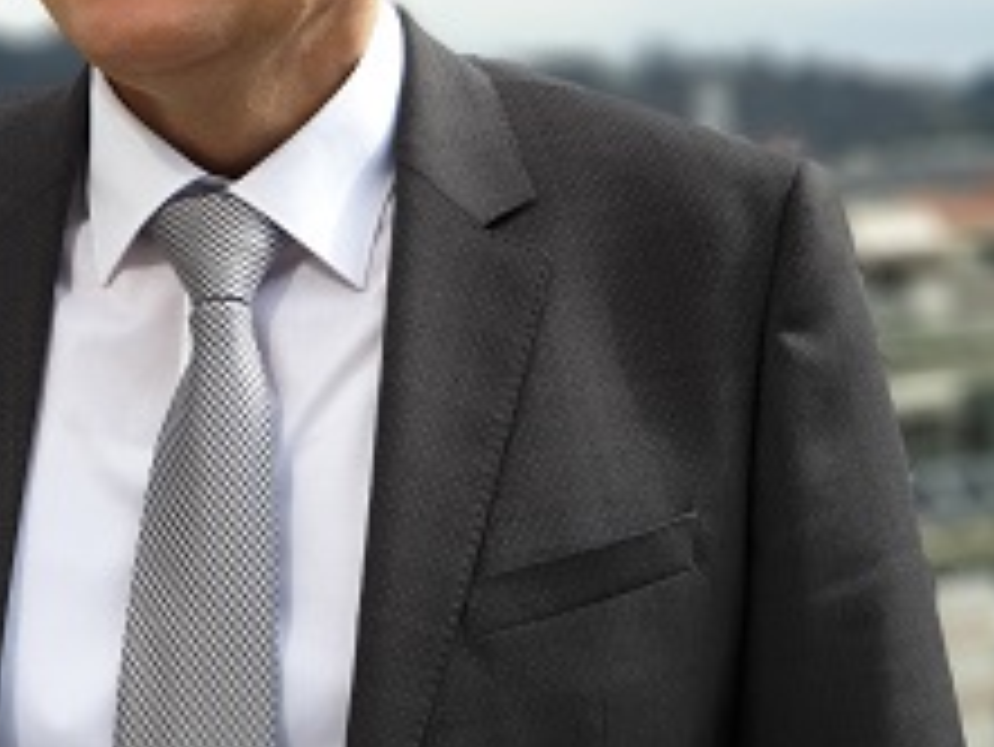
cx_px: 184
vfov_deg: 15.4
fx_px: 2729
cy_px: 115
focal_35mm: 95
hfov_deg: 20.4
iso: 25
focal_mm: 6
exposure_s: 1/420
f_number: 2.4
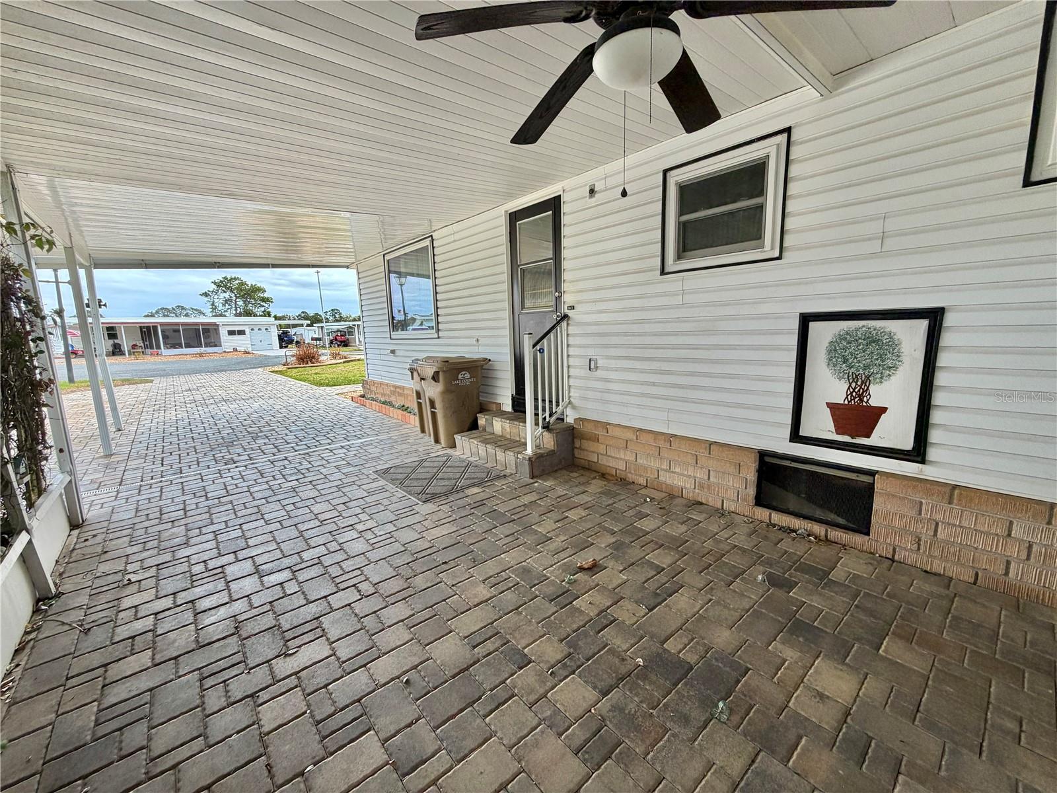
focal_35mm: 14
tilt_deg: -9.5
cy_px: 396
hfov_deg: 102.1
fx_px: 427
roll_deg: +2.0
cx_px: 528
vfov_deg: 85.7
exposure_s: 1/195
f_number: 2.2
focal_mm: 2.22
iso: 64
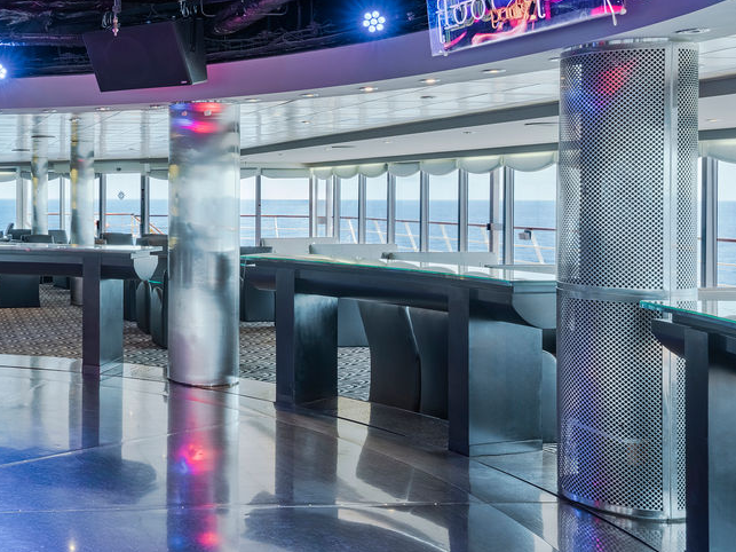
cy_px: 210
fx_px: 935
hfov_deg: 38.7
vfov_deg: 32.7
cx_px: 21
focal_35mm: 44
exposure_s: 1/60
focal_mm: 23
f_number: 11
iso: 200
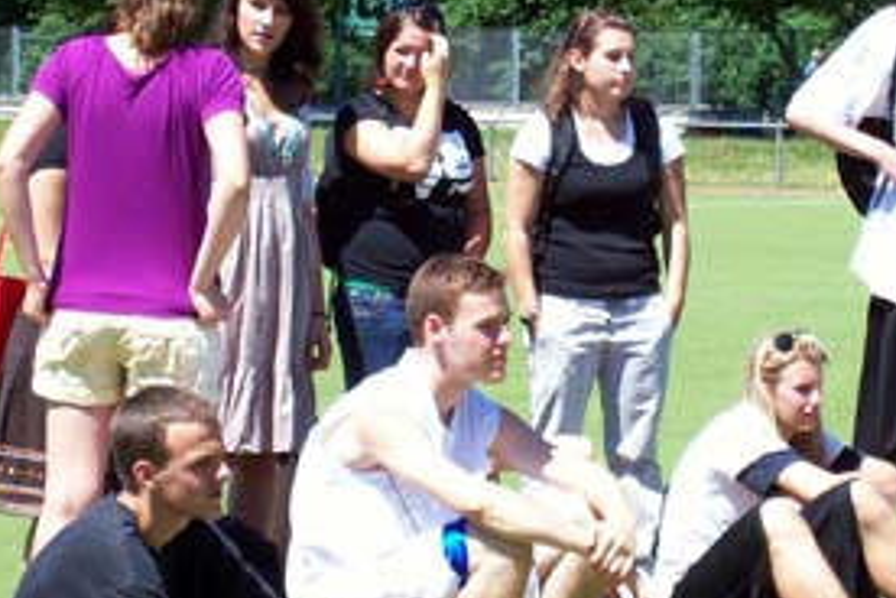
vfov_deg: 7.9
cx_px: 640
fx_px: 4305
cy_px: 211
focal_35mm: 173
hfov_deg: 11.9
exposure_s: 1/332
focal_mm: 16.8
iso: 80
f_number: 4.6
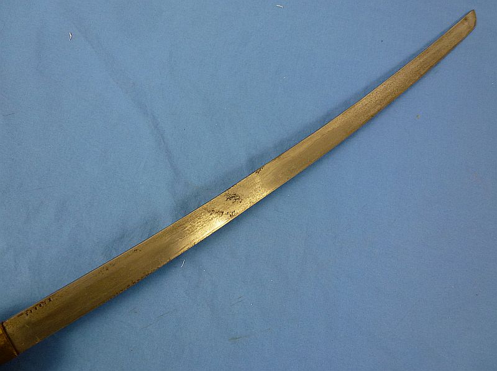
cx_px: 248
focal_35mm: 24
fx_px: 344
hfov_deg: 71.7
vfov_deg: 56.7
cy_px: 186
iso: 160
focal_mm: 4.3
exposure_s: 1/60
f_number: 3.3
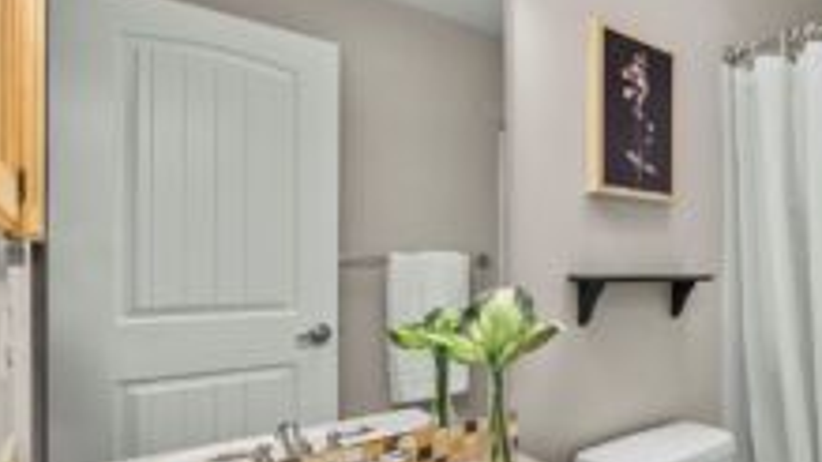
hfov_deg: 66.1
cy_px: 302
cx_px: 728
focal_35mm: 23
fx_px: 501
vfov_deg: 48.7
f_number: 7.1
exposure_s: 1/13
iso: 1000
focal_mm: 12
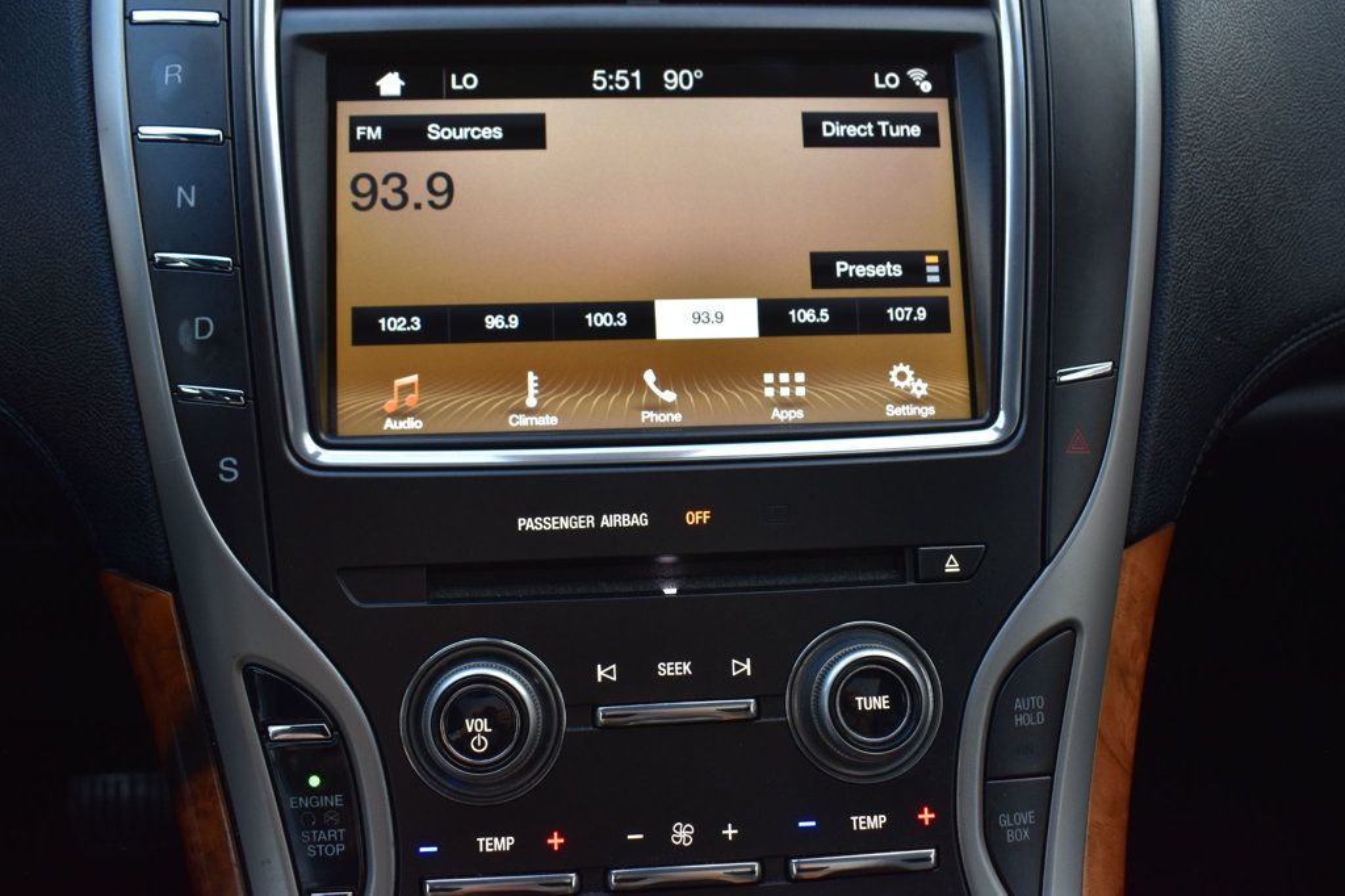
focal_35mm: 33
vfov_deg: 39.9
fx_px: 1232
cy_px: 448
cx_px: 672
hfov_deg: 57.2
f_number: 7.1
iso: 400
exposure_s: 1/40
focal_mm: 22
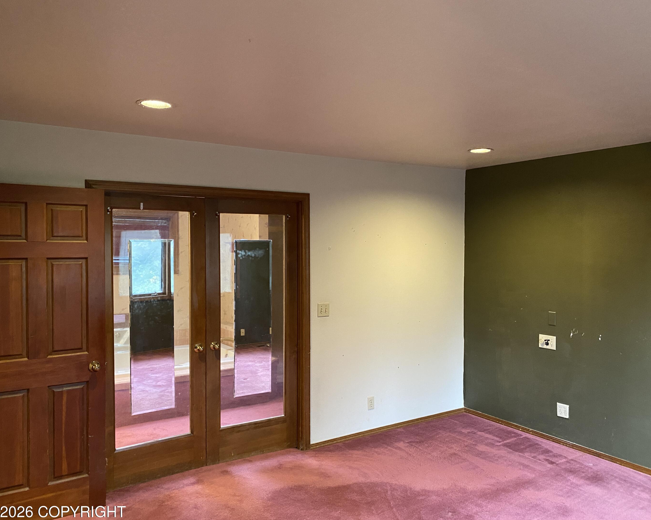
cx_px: 346
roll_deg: -0.3
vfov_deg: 51.5
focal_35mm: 28
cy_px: 268
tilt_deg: -2.9
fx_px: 539
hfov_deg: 62.2
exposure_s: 1/40
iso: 400
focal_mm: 4.25
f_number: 1.8
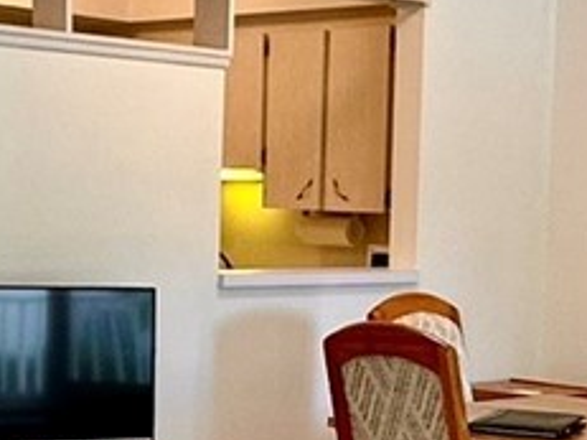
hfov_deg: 20.2
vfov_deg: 15.0
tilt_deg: -7.7
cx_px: 335
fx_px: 1644
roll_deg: -2.0
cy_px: 415
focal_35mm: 97
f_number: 2.2
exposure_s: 1/120
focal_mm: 2.22
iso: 160
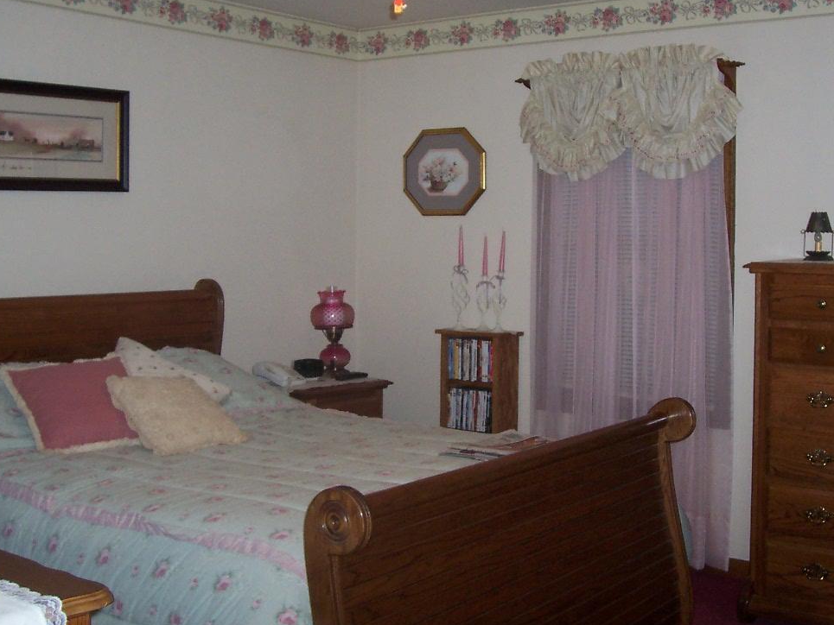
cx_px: 468
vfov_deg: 31.5
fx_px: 1108
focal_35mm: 46
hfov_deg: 41.2
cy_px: 285
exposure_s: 1/60
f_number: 2.8
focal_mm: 5.6
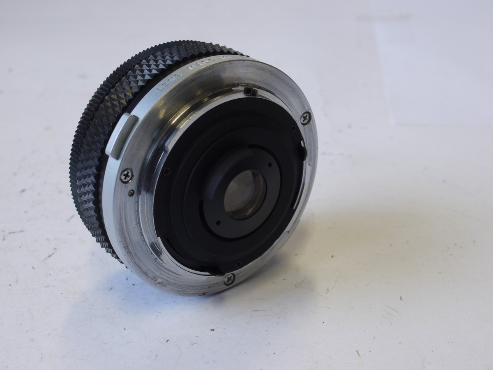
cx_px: 246
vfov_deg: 24.4
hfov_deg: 32.2
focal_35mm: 60
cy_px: 185
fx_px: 855
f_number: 10
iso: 400
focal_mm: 30
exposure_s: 1/30
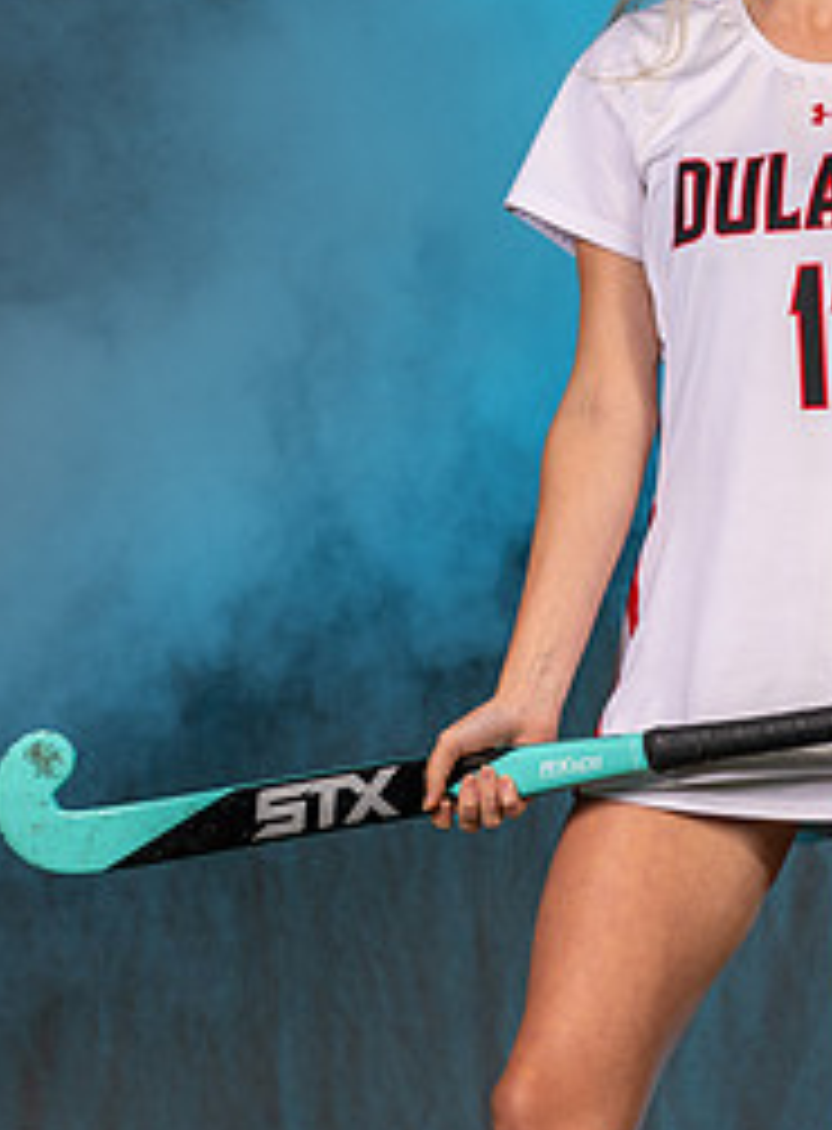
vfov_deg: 8.1
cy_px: 374
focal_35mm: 245
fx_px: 7940
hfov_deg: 6.0
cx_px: 964
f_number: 5.6
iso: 80
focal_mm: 74
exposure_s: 1/200
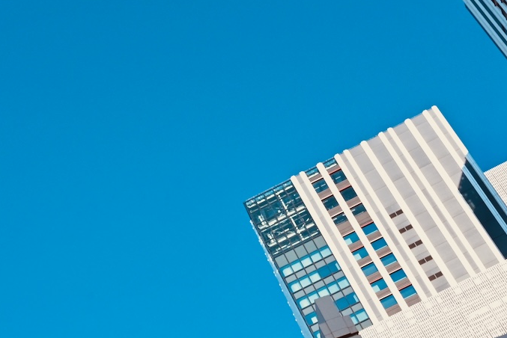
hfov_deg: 16.9
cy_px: 351
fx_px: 1705
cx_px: 157
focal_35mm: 121
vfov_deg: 11.2
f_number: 16
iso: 800
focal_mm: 40
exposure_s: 1/500
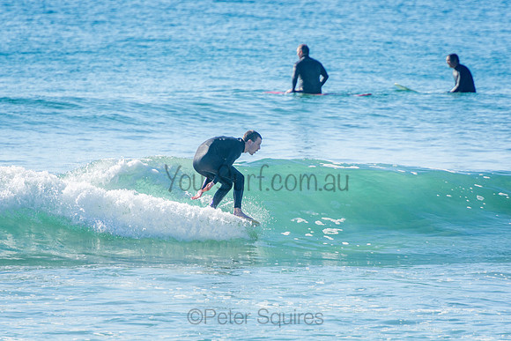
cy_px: 170
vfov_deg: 2.3
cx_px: 256
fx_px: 8518
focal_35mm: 600
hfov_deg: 3.4
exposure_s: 1/1250
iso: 250
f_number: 5.6
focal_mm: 400
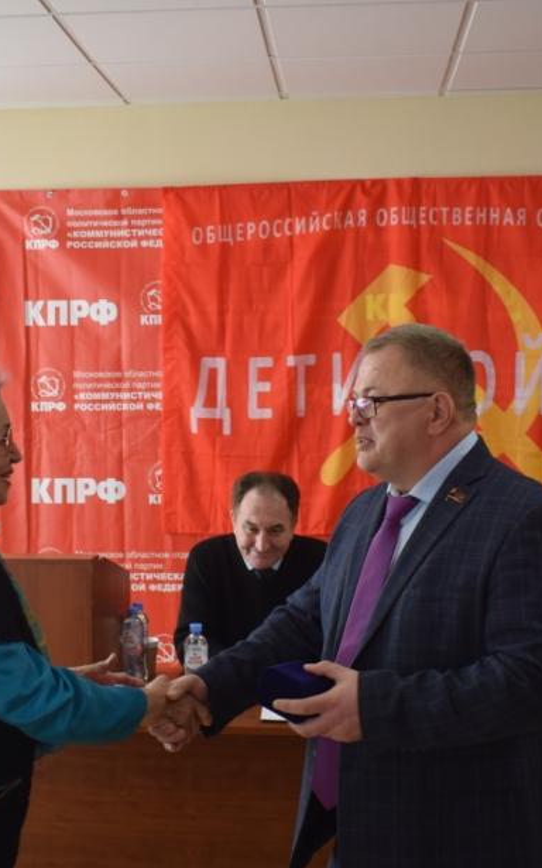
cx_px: 210
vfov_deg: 36.3
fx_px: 1324
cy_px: 426
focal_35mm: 56
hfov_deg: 23.1
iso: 400
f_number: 4.5
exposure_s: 1/80
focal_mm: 22
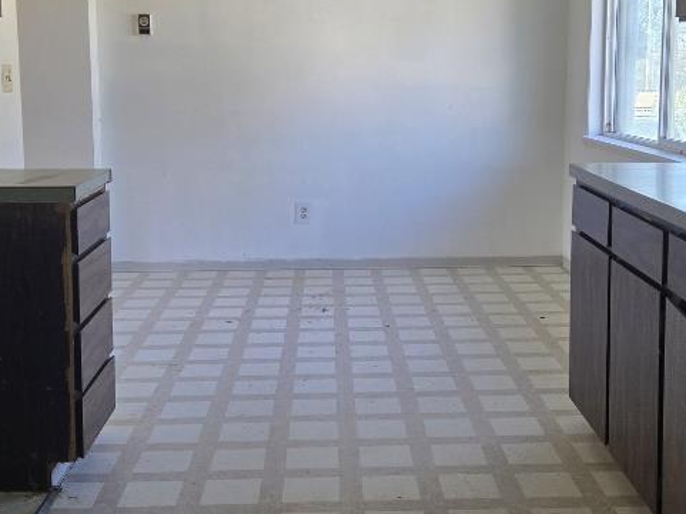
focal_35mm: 49
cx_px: 355
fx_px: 970
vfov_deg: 29.5
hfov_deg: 38.9
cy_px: 184
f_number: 1.8
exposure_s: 1/180
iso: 100
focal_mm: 5.4
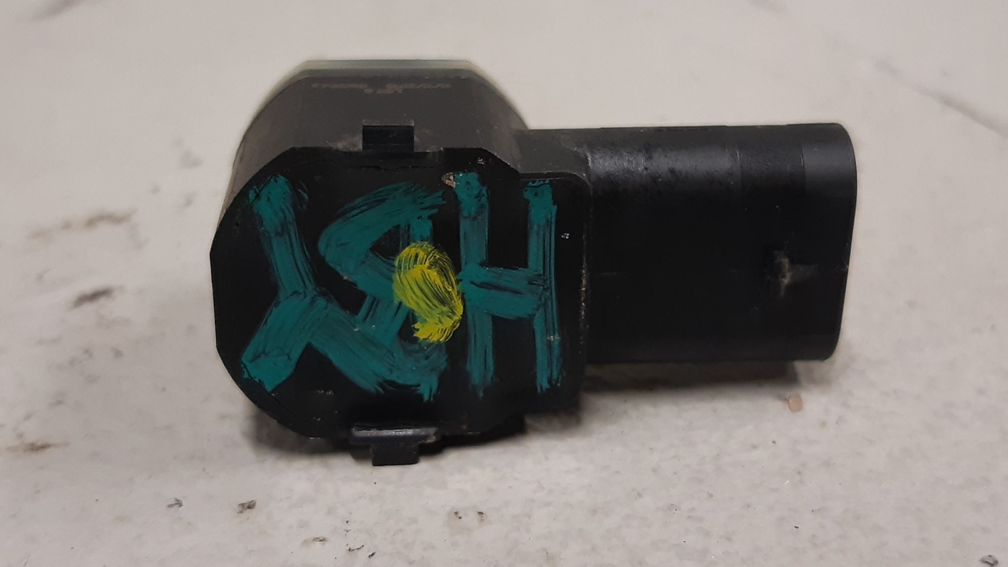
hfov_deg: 66.1
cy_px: 292
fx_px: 775
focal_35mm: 29
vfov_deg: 40.2
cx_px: 501
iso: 160
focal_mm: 3.93
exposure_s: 1/50
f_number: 1.7
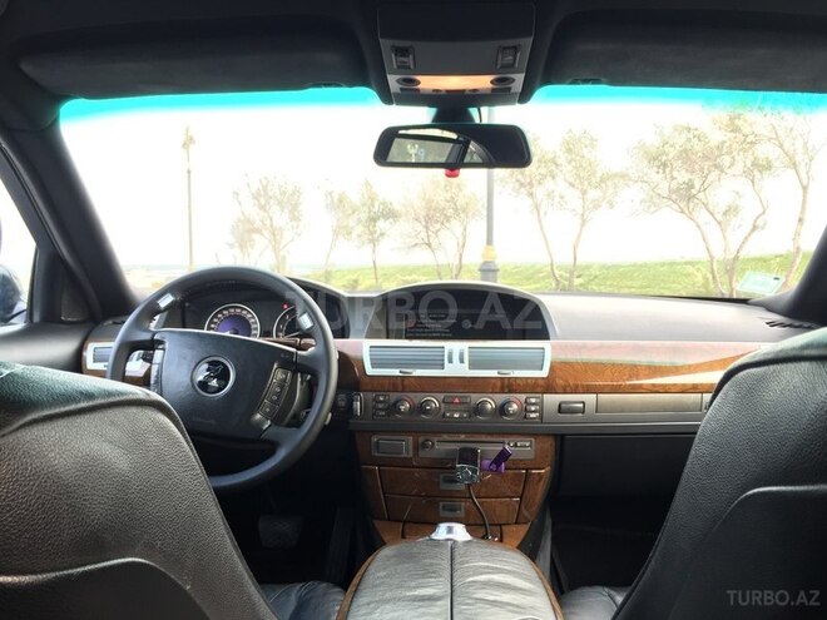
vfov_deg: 48.2
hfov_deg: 61.7
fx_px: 693
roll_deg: -0.3
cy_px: 310
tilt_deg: -4.1
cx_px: 414
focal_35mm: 29
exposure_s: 1/50
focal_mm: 4.15
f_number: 2.2
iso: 32
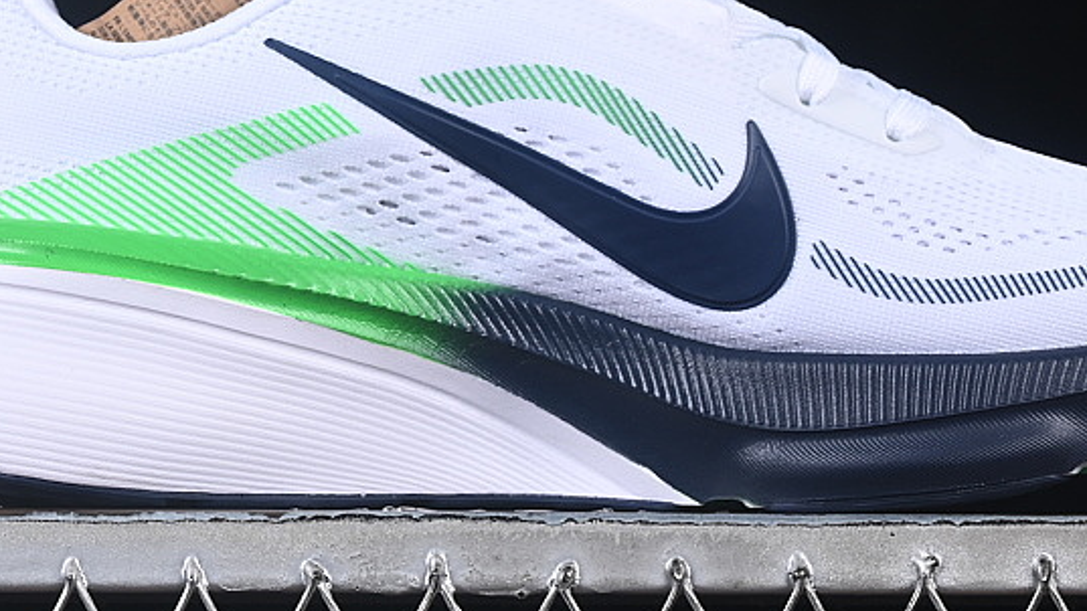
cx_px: 567
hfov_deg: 13.6
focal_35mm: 158
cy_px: 57
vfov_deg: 7.7
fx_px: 4554
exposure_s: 1/80
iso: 160
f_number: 8
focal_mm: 50
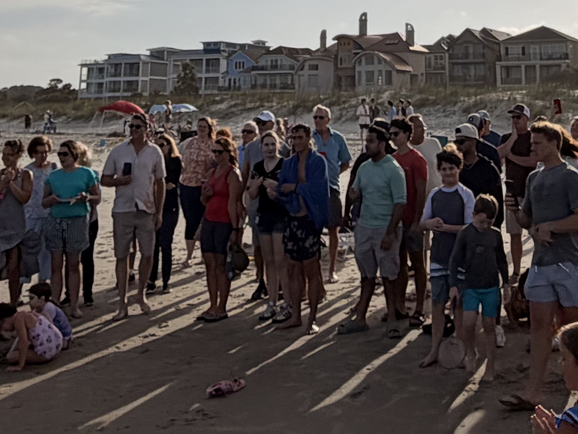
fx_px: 1002
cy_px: -162
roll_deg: -0.5
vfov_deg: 21.5
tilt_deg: +16.6
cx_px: 343
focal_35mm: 60
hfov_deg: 32.1
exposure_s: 1/2024
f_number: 2.2
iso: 25
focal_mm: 2.22
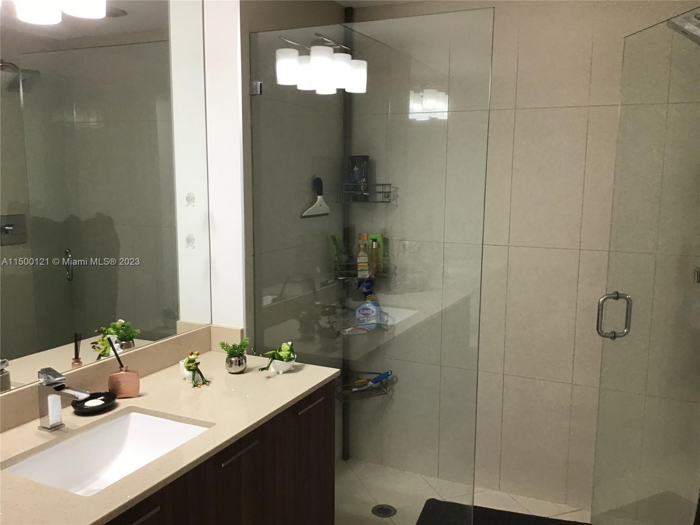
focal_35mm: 31
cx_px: 350
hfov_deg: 58.4
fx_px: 627
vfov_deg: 45.4
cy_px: 262
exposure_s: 1/30
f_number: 2.4
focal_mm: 3.3
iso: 50
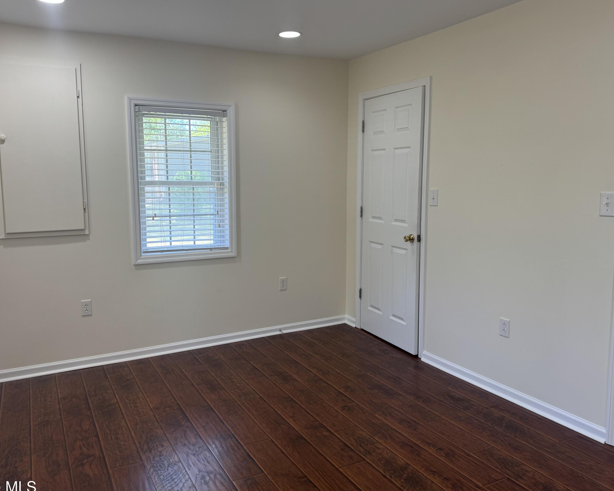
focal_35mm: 28
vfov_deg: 51.5
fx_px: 509
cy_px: 237
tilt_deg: -5.6
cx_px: 286
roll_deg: +0.1
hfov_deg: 62.1
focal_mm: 6.76
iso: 100
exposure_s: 1/120
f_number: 1.78
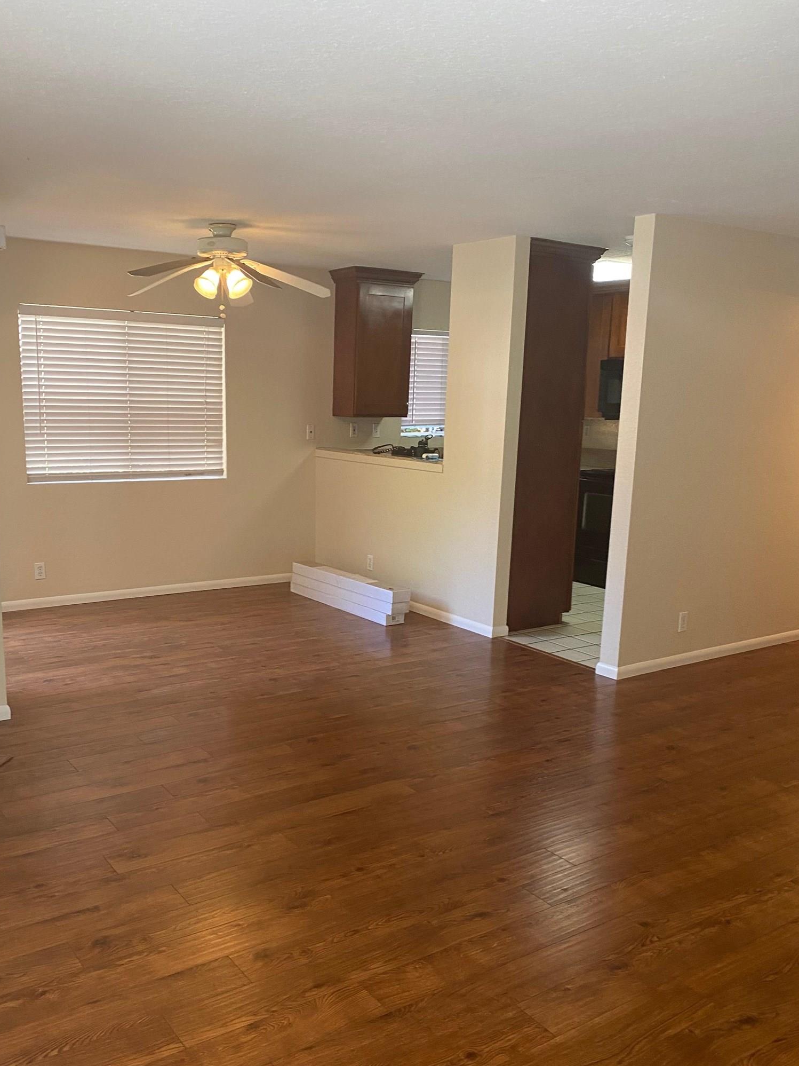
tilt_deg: -10.6
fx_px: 923
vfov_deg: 59.8
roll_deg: -2.9
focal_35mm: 30
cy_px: 588
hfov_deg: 46.7
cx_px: 342
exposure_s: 1/60
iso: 125
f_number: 1.8
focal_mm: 4.25
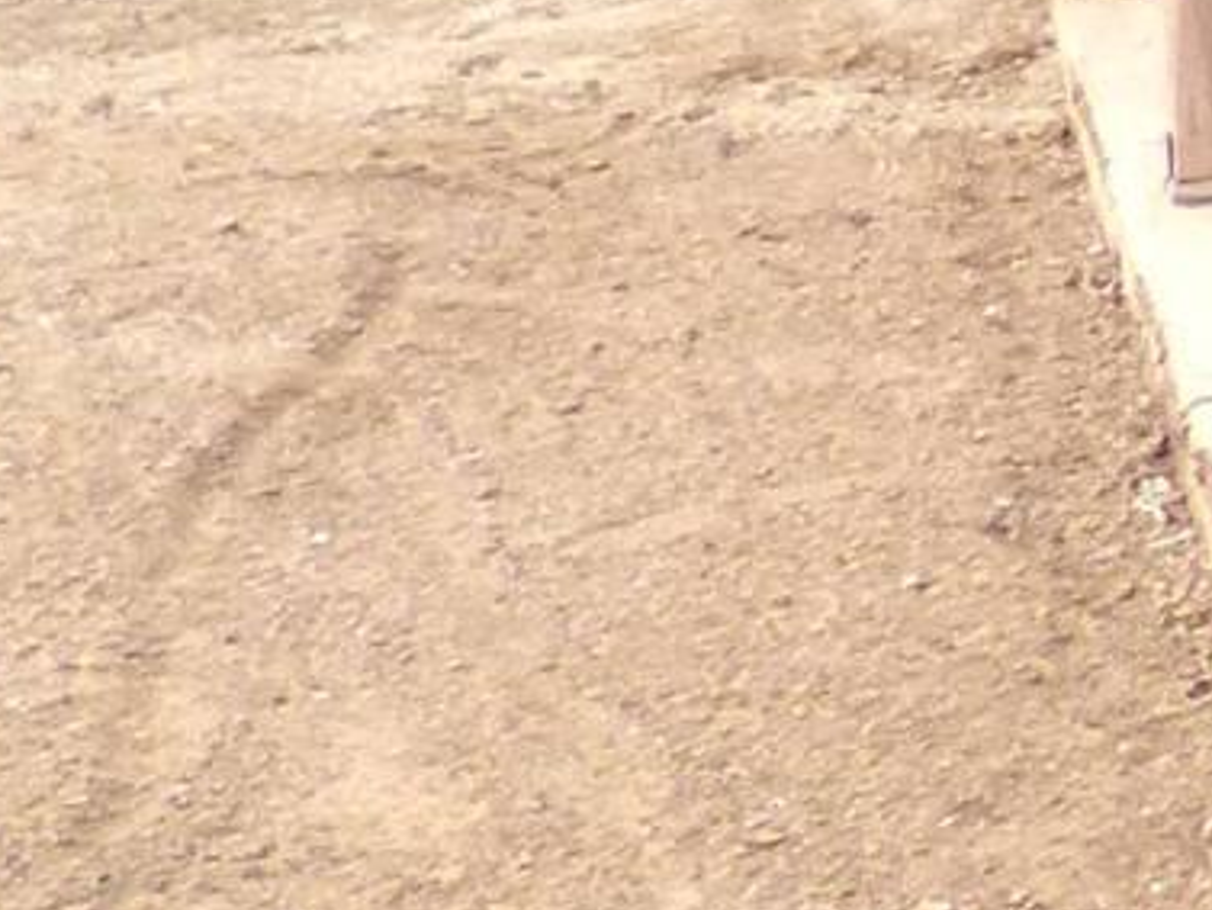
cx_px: 3903
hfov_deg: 9.2
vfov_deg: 8.5
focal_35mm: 159
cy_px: -1267
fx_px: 5569
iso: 100
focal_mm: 3.58
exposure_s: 1/320
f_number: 2.8
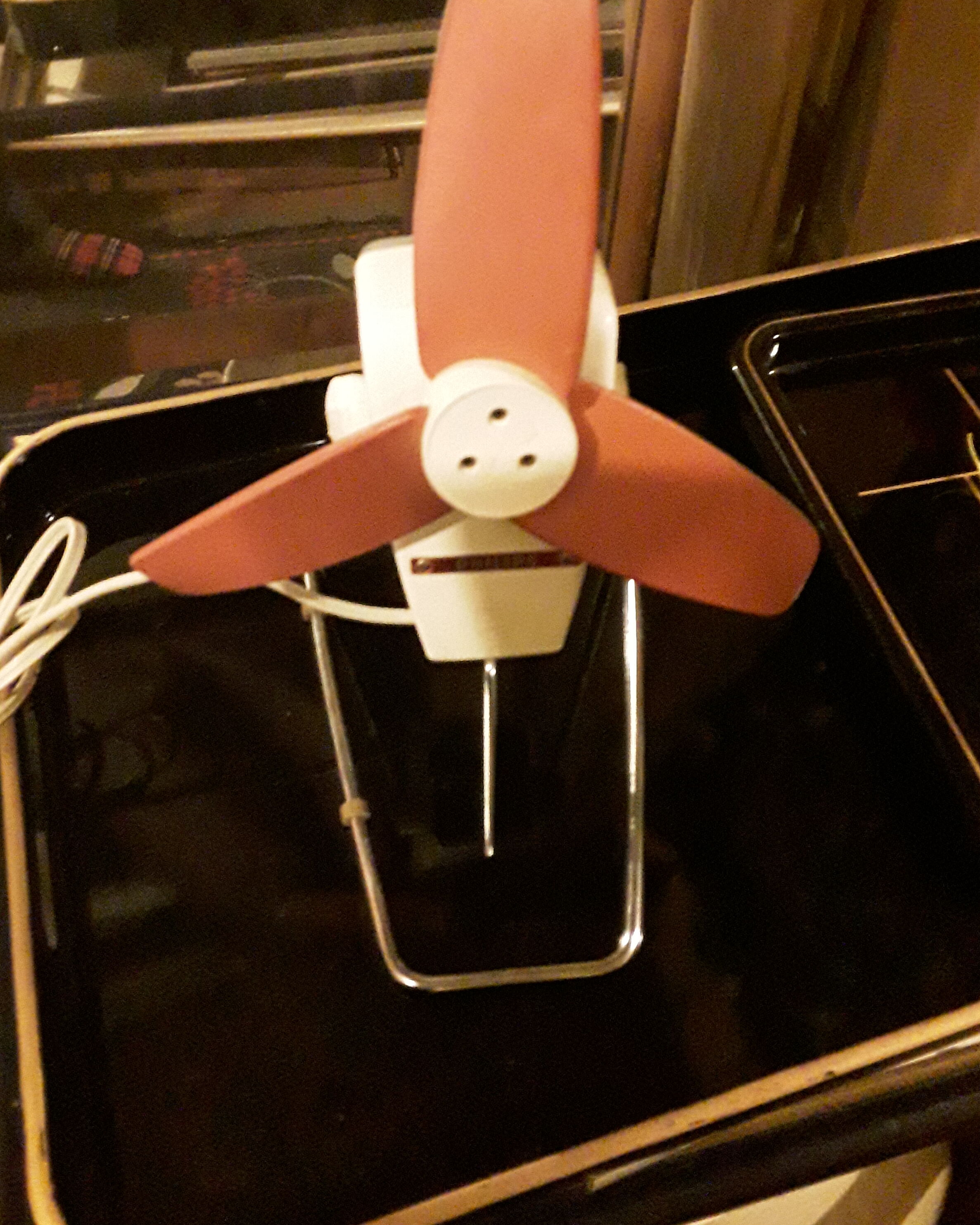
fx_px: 1051
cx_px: 486
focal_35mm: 29
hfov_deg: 50.0
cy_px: 603
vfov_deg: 60.4
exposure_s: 1/17
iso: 1000
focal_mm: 2.91
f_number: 1.9
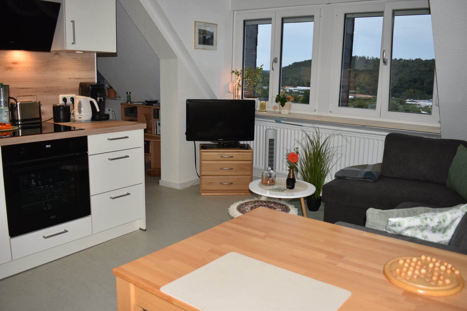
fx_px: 389
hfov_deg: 61.9
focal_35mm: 30
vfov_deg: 43.6
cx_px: 234
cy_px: 156
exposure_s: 1/60
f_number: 4
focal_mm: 20
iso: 200
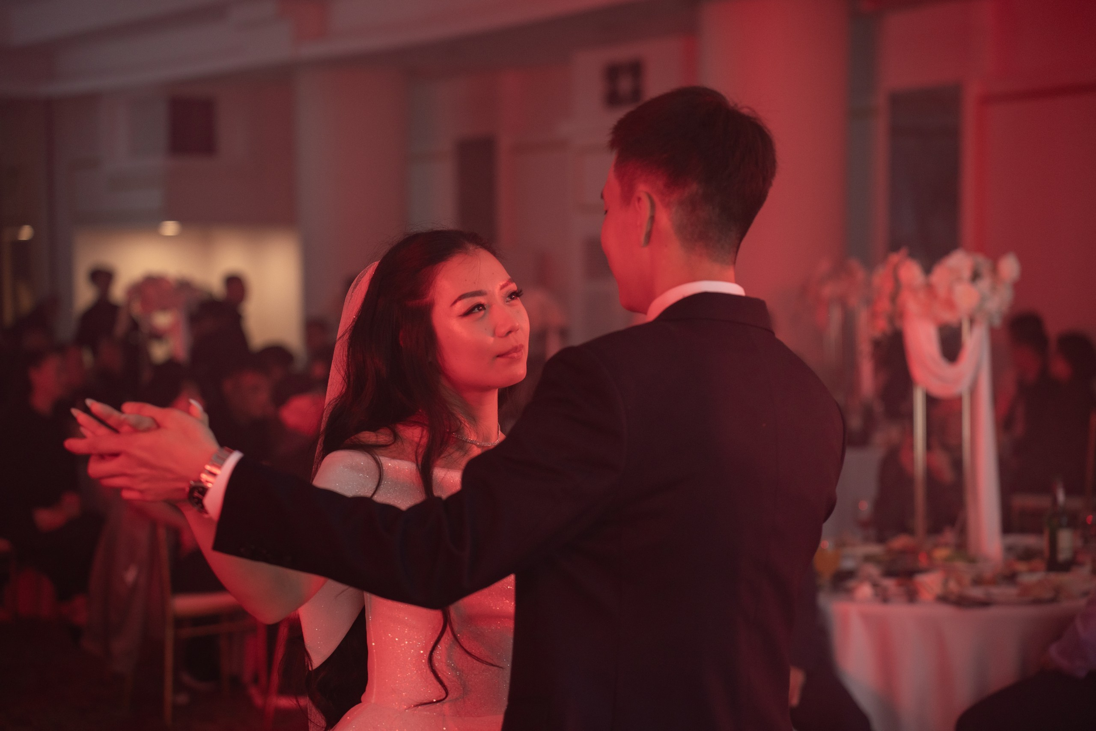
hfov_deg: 25.8
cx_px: 563
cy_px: 366
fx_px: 2394
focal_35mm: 79
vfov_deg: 17.4
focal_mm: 75
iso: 1250
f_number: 2.8
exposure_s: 1/200
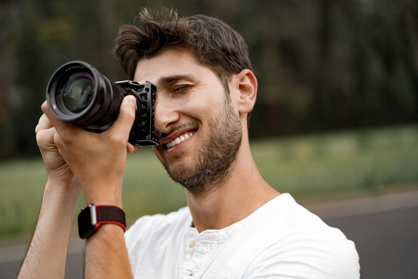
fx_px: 639
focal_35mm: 55
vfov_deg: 24.6
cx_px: 209
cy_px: 140
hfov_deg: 36.2
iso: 100
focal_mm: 55
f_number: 2
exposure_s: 1/60
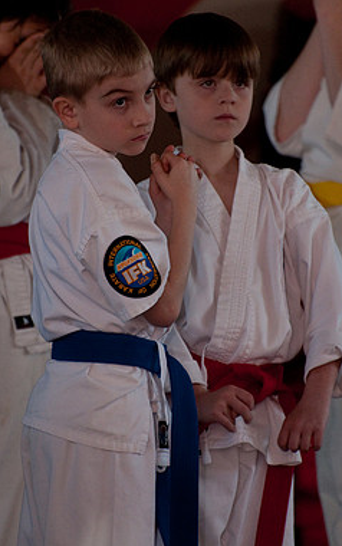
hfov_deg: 2.7
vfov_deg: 4.3
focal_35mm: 488
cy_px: 241
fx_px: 7267
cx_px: 190
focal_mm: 270
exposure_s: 1/200
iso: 800
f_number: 5.6
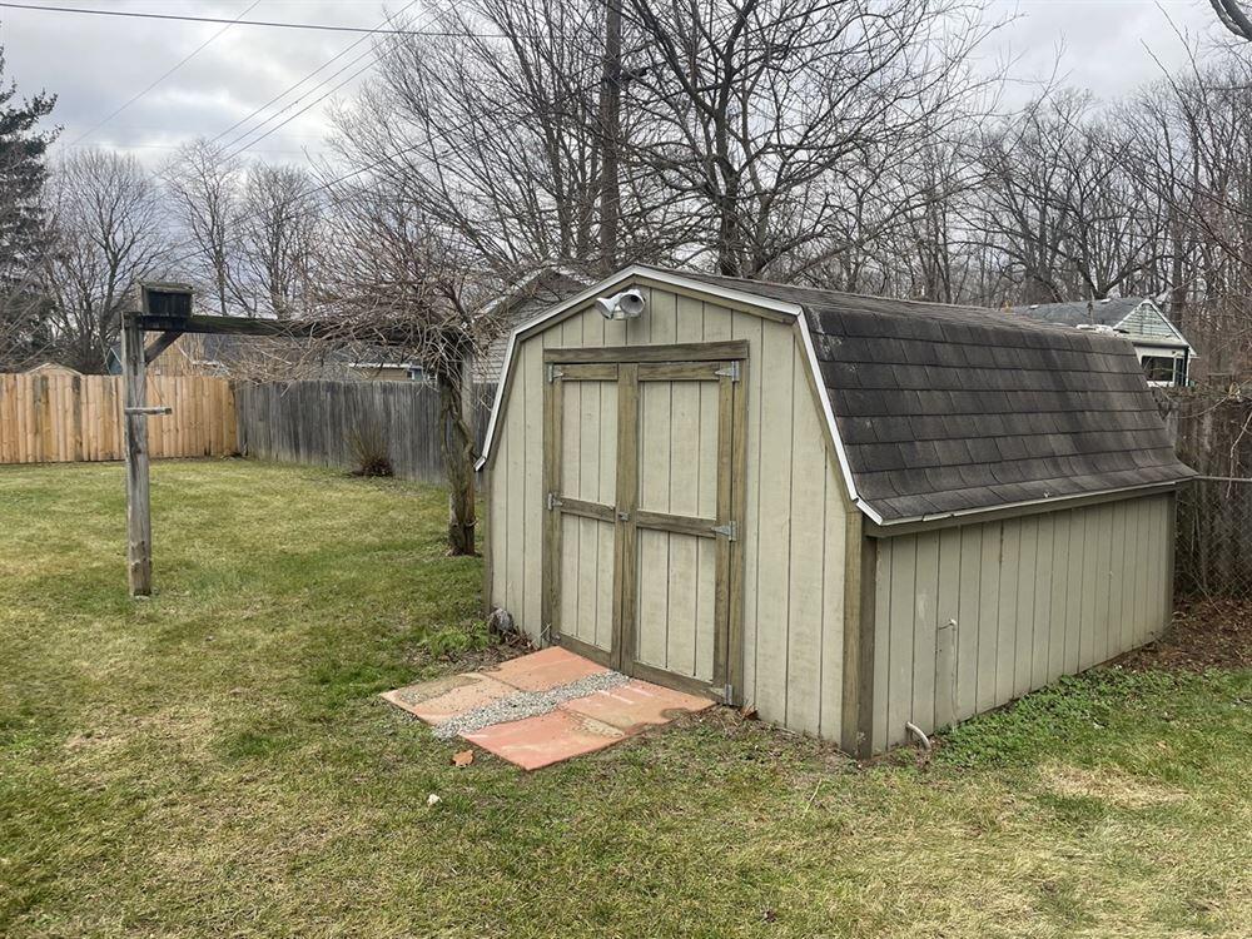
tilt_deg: -4.0
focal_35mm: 26
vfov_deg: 53.1
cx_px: 626
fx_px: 940
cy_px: 470
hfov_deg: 67.3
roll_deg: +0.0
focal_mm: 4.2
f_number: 1.6
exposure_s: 1/361
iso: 32
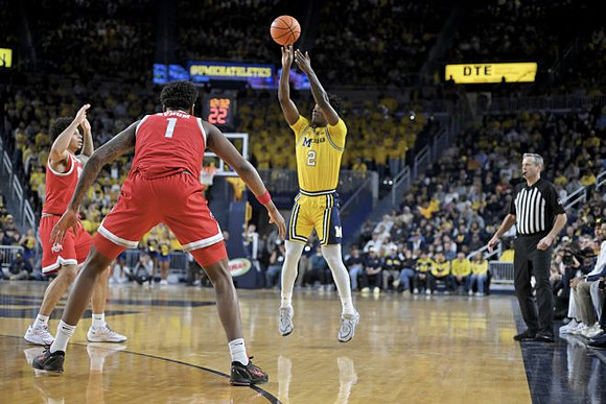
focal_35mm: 70
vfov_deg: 19.5
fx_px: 1179
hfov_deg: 28.8
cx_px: 303
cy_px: 202
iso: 2500
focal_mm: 70
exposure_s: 1/1250
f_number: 2.8
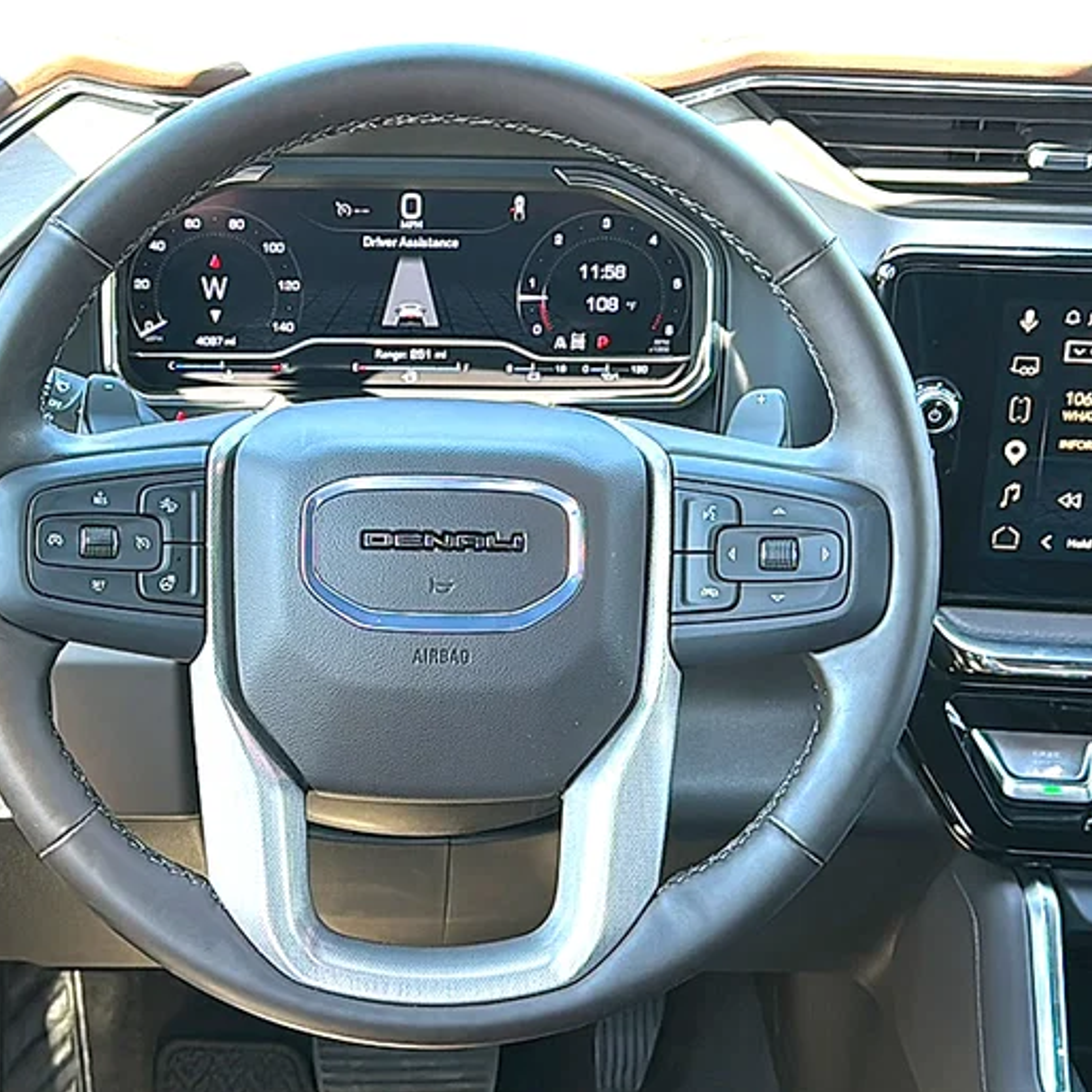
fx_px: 1892
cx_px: 455
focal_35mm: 53
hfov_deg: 32.1
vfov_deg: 32.2
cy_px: 541
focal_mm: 6.86
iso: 64
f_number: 1.78
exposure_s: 1/76
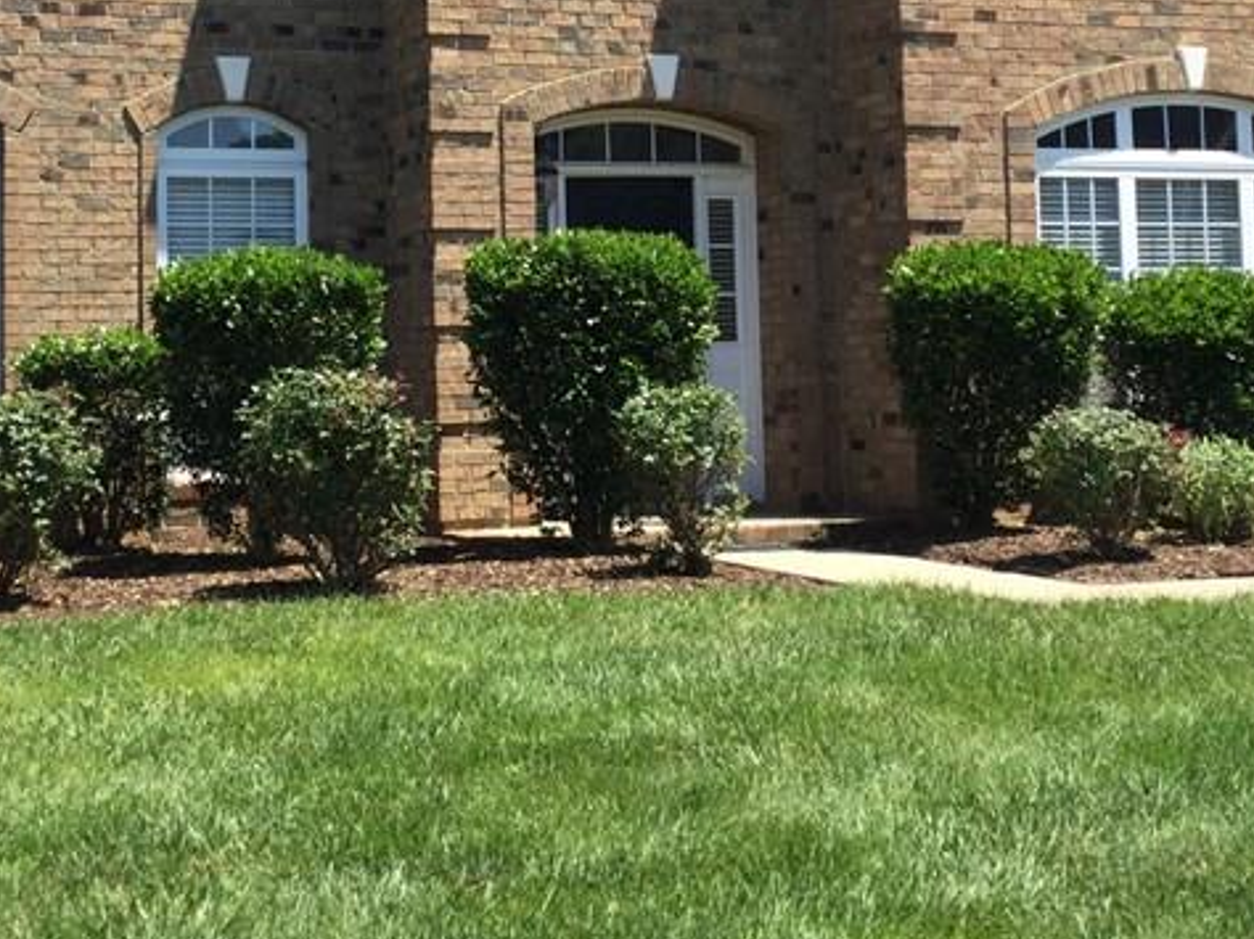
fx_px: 2426
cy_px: 196
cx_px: 569
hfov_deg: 29.0
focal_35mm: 67
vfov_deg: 21.7
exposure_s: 1/696
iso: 25
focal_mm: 3.3
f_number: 2.4
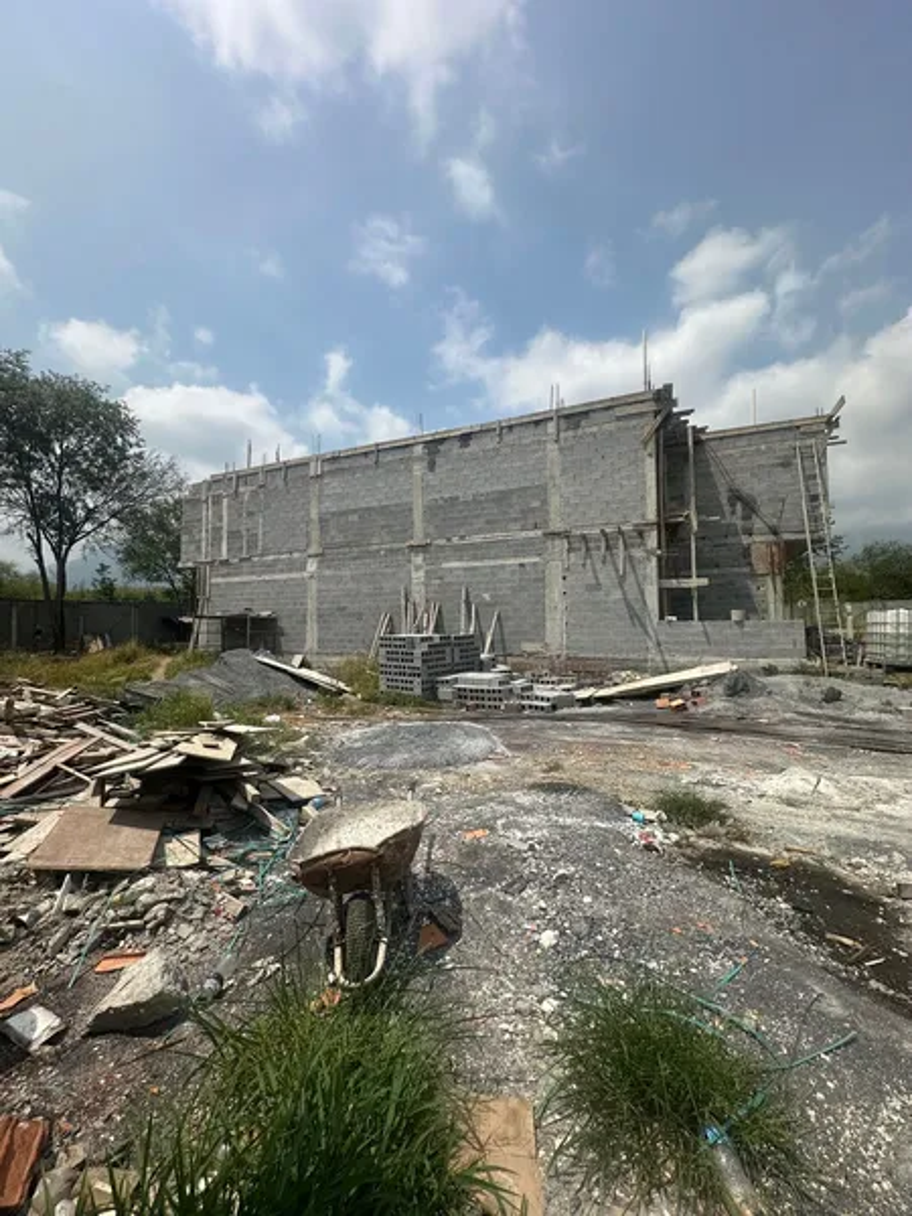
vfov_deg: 102.1
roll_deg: -0.9
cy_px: 608
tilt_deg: +4.4
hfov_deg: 85.7
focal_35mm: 14
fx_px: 492
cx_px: 456
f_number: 2.2
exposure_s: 1/3401
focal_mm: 2.22
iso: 50
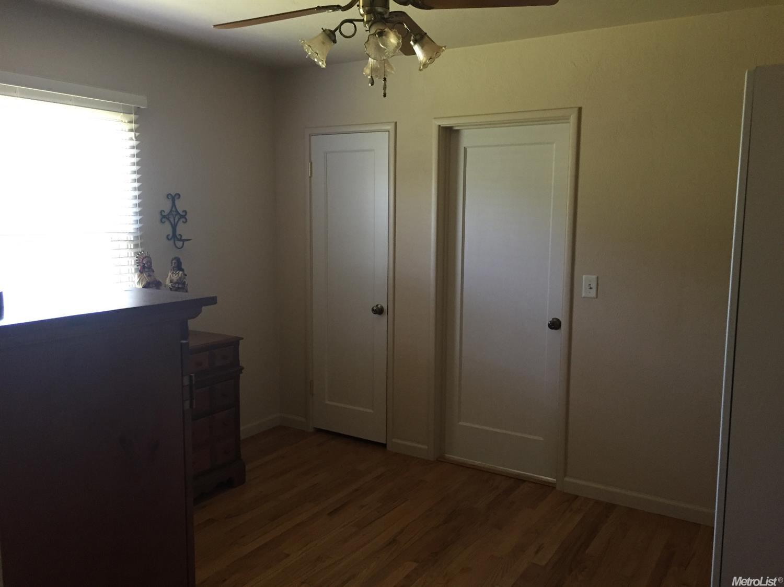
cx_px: 392
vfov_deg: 48.2
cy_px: 294
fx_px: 657
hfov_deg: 61.7
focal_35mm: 29
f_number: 2.2
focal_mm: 4.15
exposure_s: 1/30
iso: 160
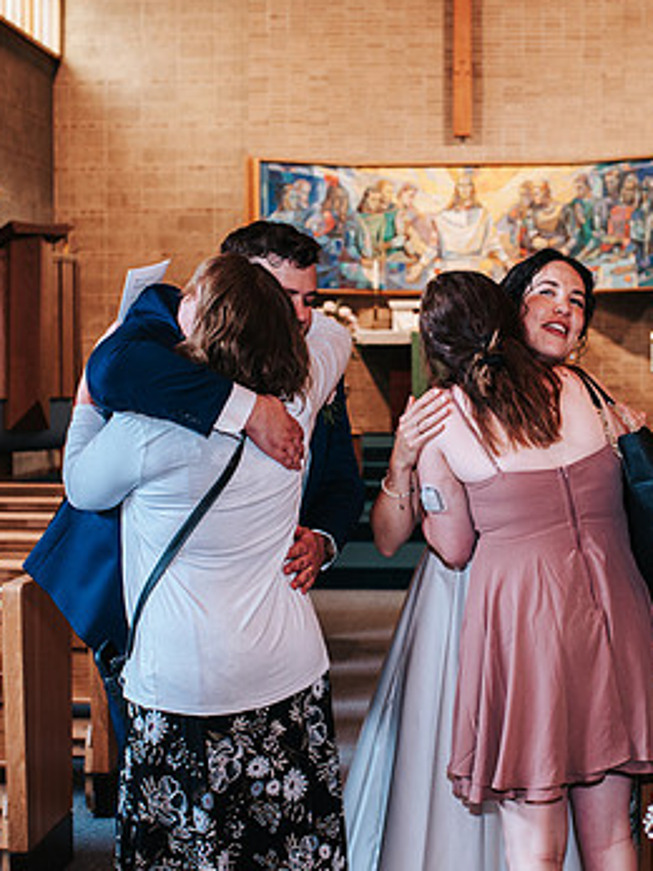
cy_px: 444
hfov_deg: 23.2
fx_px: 1586
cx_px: 398
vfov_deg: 30.7
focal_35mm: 63
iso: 900
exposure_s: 1/125
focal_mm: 35
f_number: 3.2
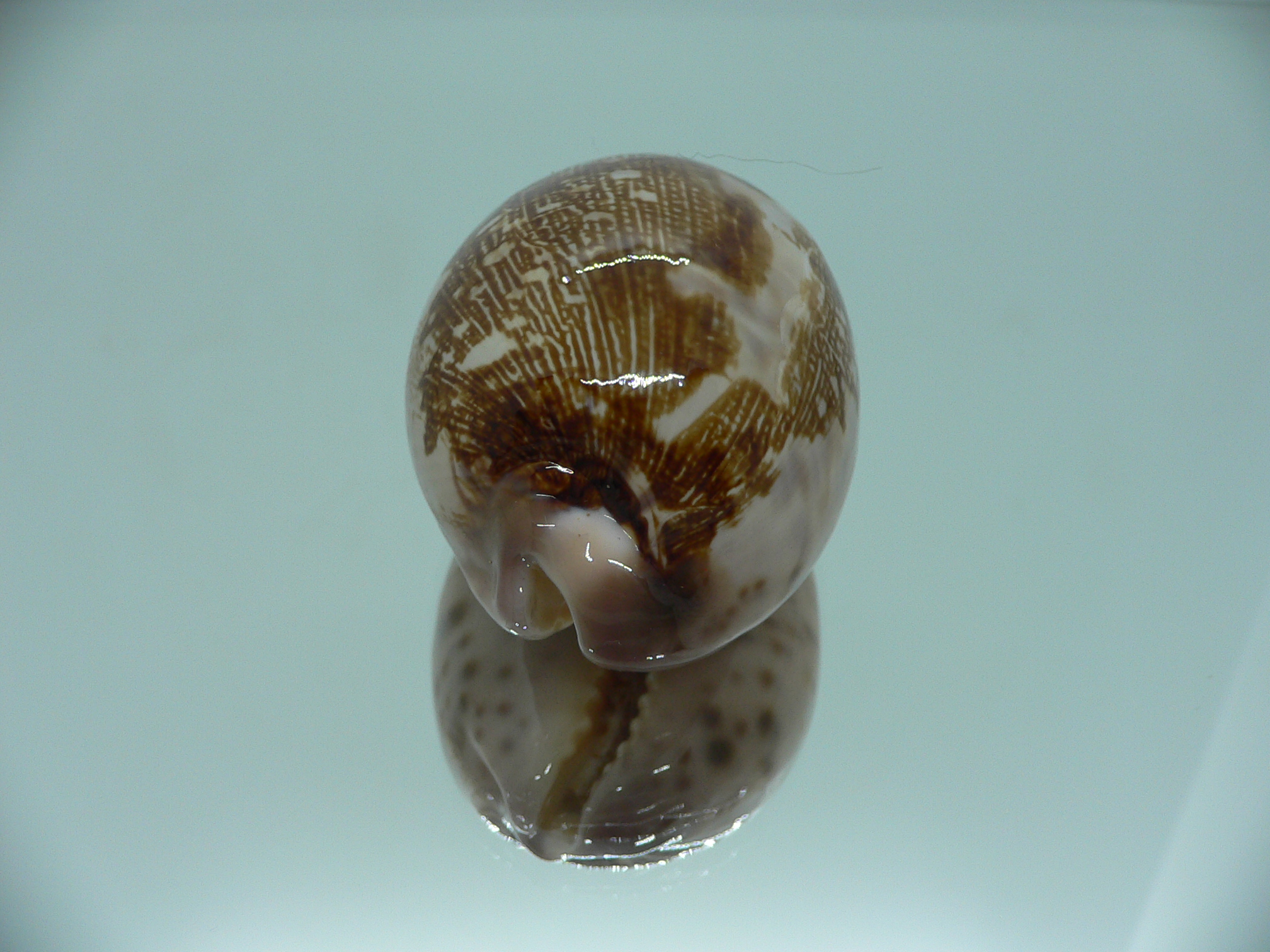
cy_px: 476
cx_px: 635
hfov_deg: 52.6
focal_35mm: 35
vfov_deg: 40.7
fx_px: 1284
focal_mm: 4.6
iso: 80
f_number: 2.8
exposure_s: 1/60
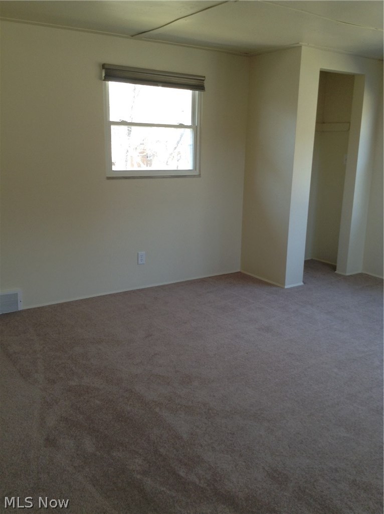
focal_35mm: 33
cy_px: 257
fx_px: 490
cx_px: 192
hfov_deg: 42.8
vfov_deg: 55.4
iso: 32
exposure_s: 1/30
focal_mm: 3.3
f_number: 2.4
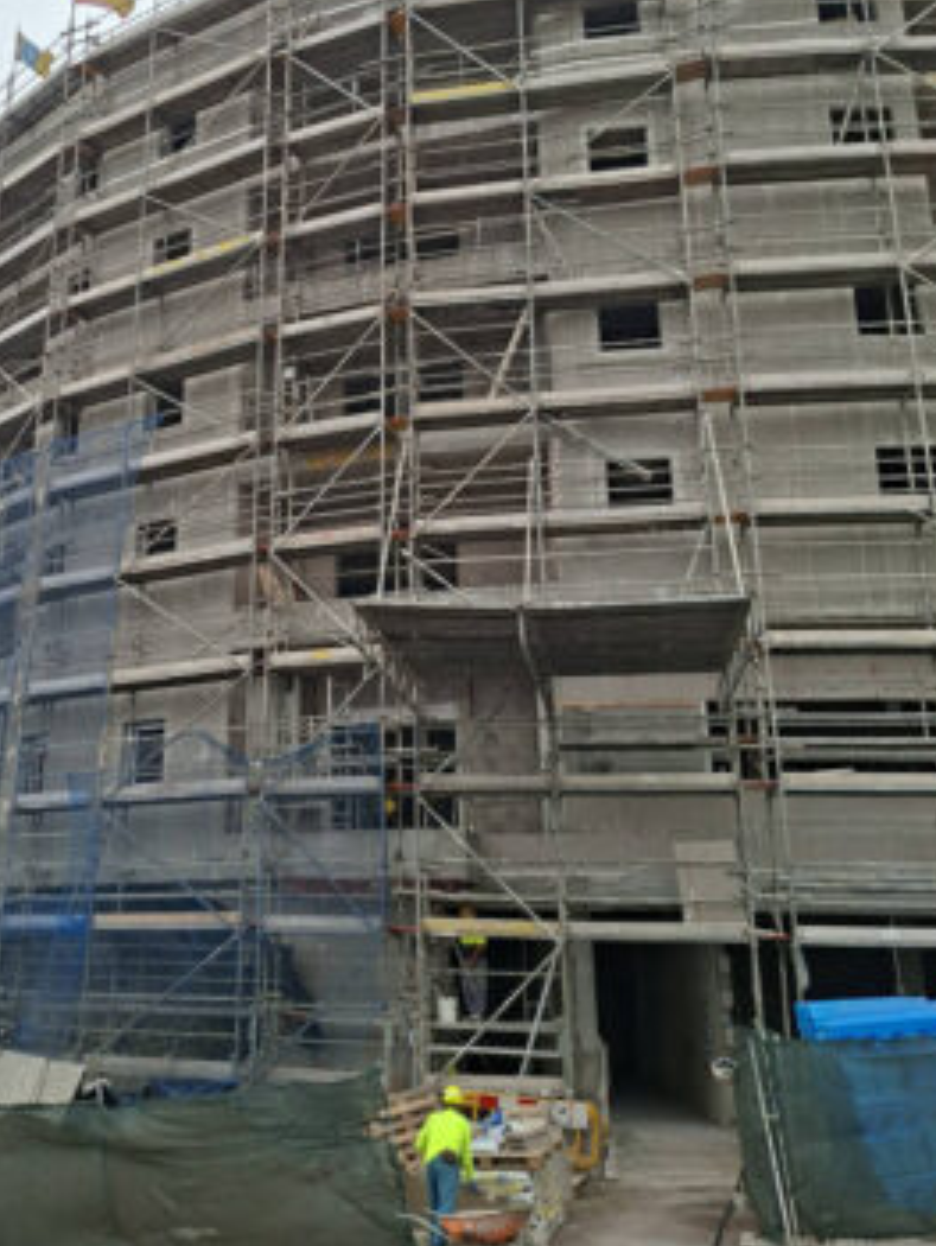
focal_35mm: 35
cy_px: 525
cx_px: 306
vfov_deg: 52.4
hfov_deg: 40.2
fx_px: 1260
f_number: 1.8
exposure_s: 1/1838
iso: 50
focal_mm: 5.5
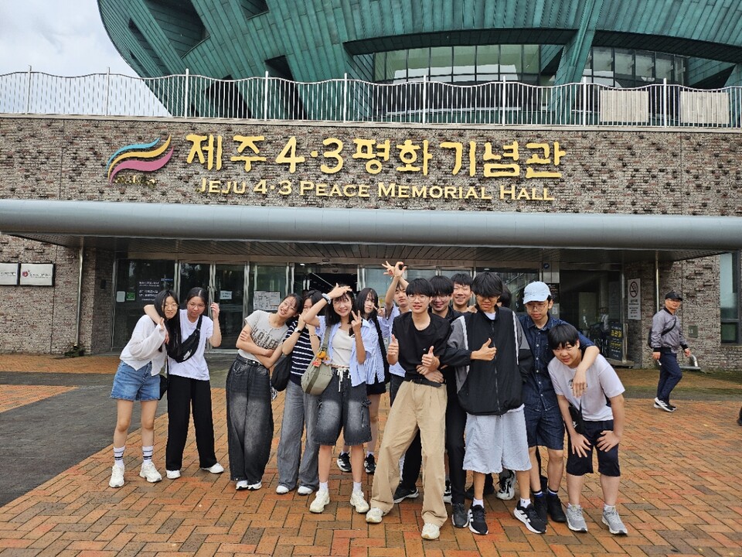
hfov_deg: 71.6
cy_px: 278
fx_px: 514
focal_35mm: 24
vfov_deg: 56.8
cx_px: 371
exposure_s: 1/924
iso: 50
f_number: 1.8
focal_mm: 5
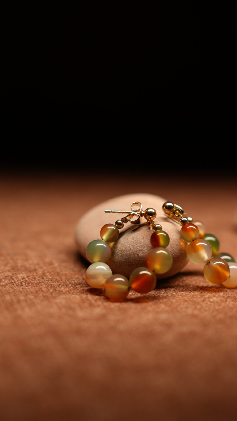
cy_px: 232
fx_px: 704
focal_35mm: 63
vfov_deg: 33.3
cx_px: 153
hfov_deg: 19.1
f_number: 2.5
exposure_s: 1/100
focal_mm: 35
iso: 100
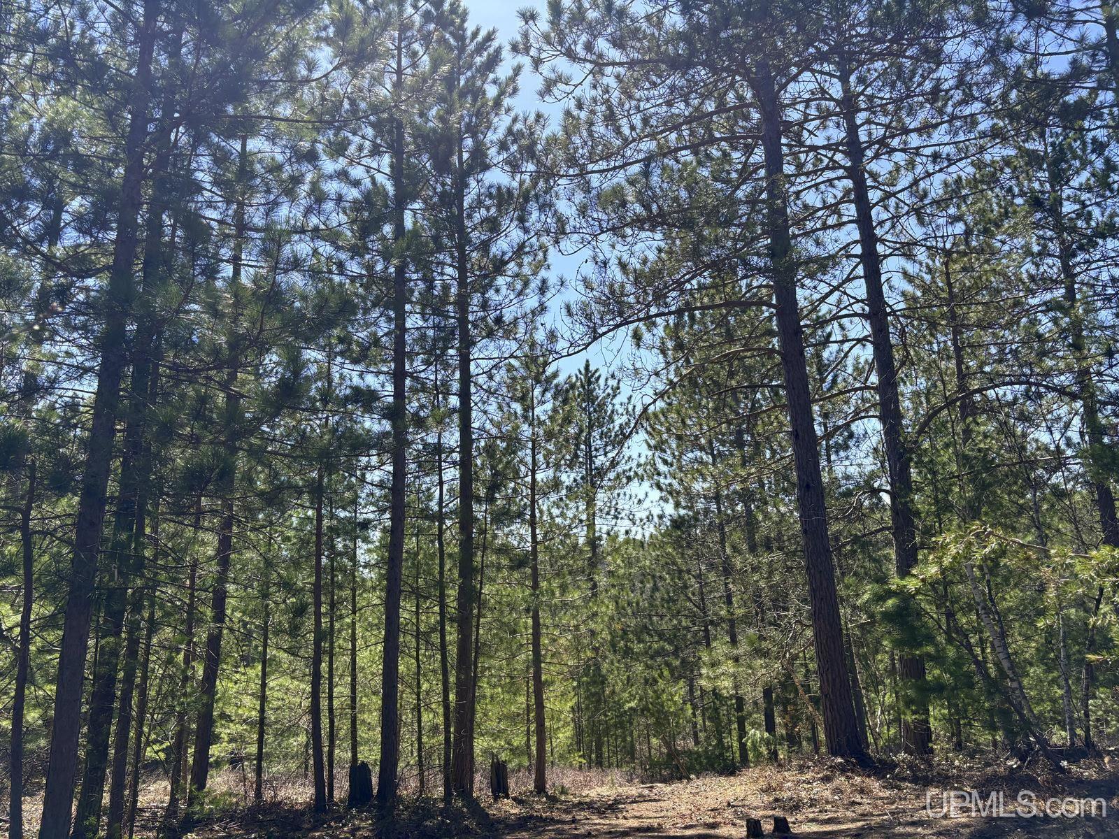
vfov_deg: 53.1
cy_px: 420
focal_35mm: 26
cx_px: 560
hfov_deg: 67.3
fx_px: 840
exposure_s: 1/1364
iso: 50
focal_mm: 5.96
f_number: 1.6
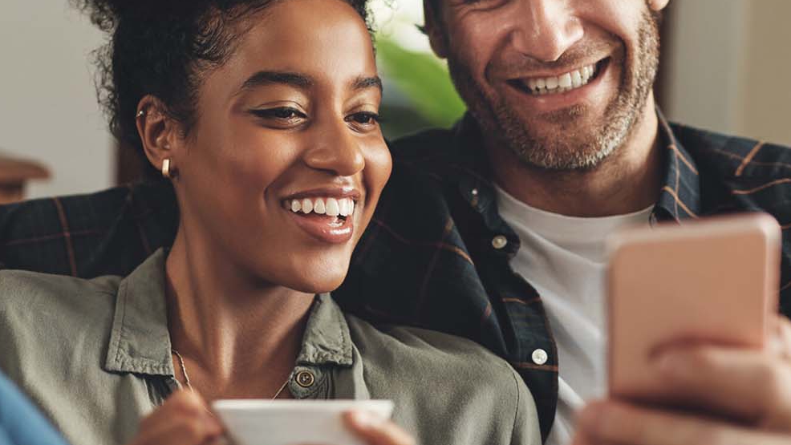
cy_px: 213
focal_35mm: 102
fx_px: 2140
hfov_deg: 20.8
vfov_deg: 11.9
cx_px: 224
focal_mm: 50
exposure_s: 1/250
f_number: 2
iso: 64
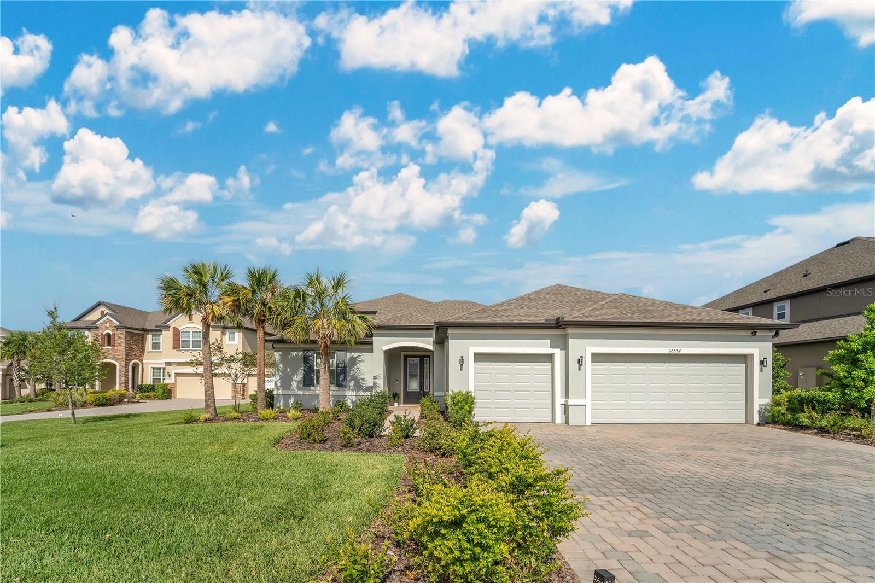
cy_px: 292
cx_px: 438
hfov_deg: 104.3
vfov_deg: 81.2
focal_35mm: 14
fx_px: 340
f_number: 10
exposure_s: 1/250
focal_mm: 14
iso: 100
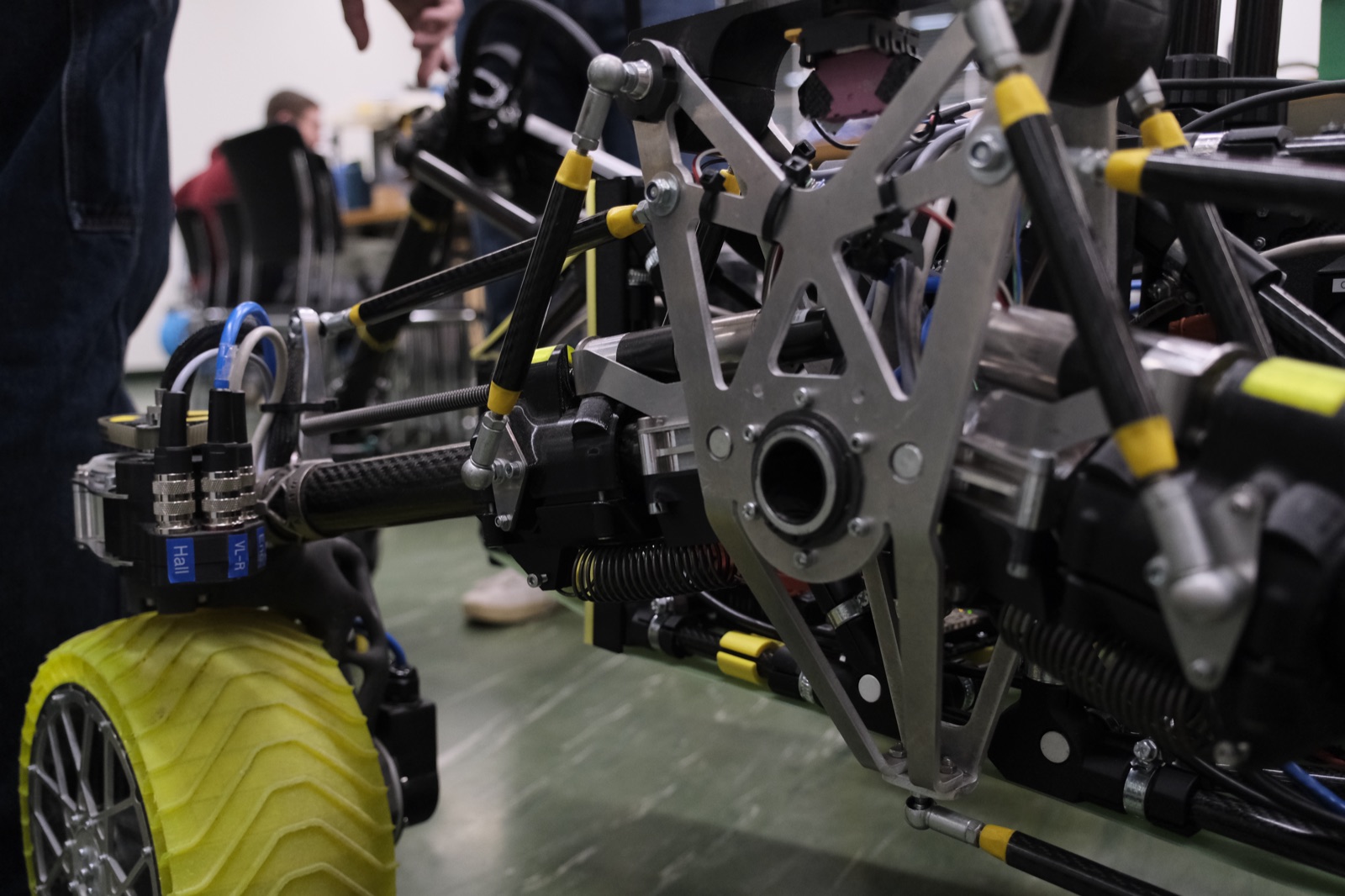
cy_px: 448
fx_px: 1195
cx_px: 672
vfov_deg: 41.1
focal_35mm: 32
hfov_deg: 58.7
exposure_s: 1/125
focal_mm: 21
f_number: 2.8
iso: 2500
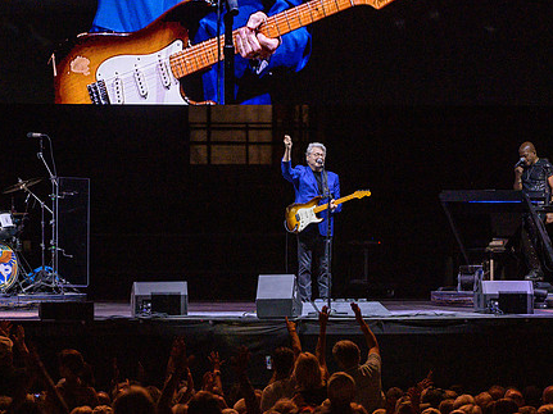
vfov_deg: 5.7
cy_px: 240
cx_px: 315
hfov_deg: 7.6
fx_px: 4184
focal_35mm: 262
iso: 4000
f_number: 5.6
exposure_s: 1/500
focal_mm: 200
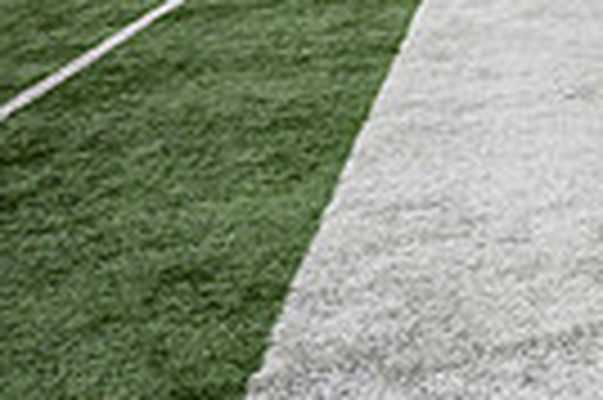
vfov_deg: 12.8
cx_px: 1166
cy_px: -70
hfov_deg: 15.9
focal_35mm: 104
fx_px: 1740
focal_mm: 24
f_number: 2.8
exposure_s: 1/500
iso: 100
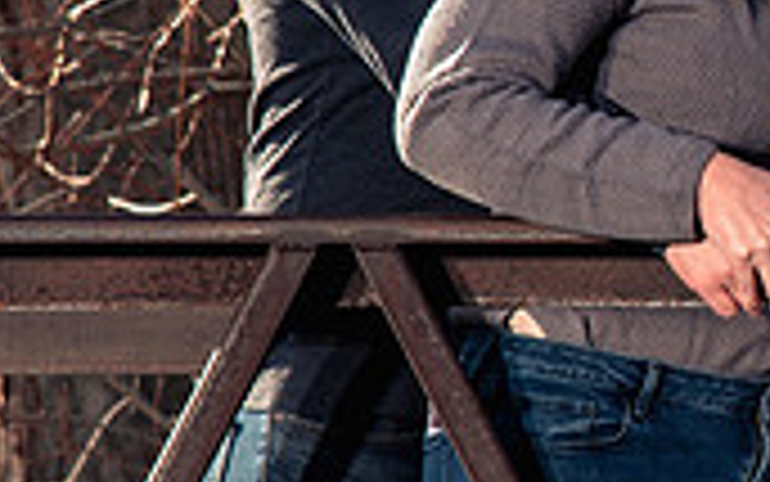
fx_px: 9740
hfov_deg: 4.5
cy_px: 73
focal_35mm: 464
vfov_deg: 2.8
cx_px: 1269
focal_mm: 100
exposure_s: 1/250
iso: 200
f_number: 9
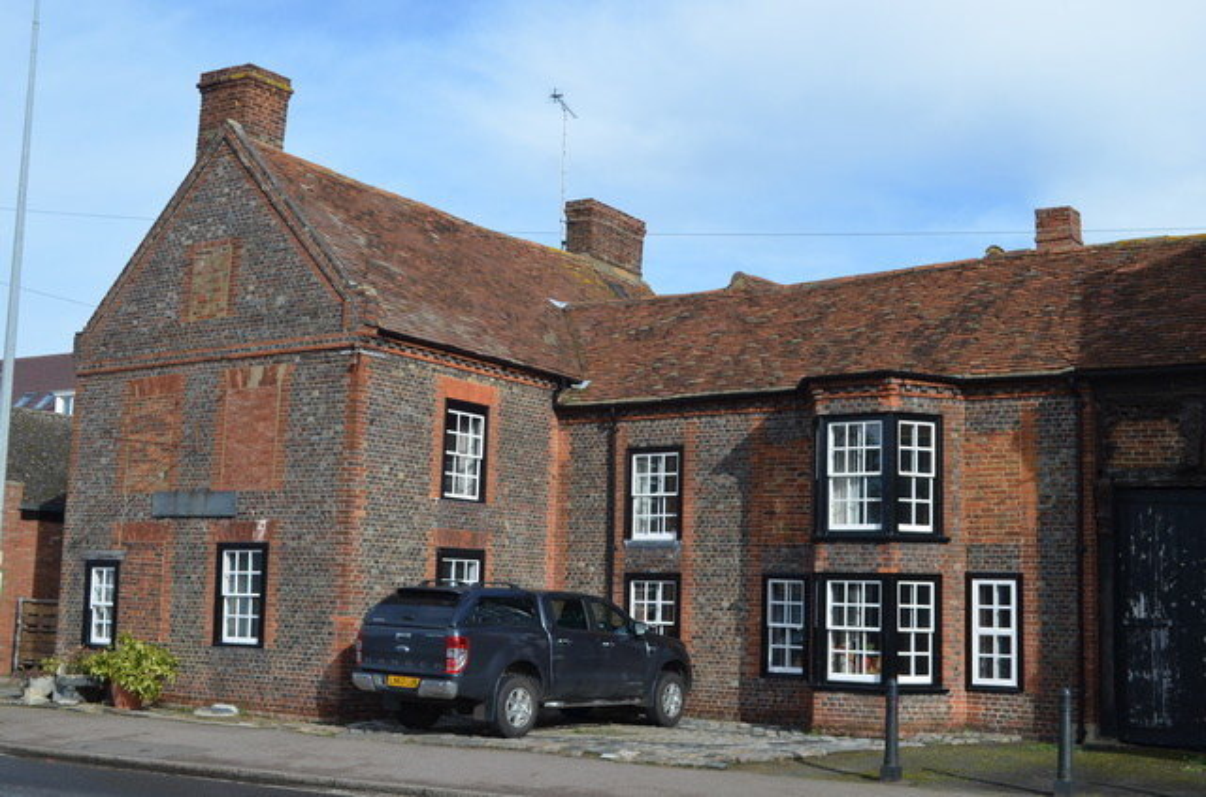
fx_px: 1503
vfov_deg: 29.7
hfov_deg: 43.7
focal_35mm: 45
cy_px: 398
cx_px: 603
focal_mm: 30
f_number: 8
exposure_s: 1/250
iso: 125
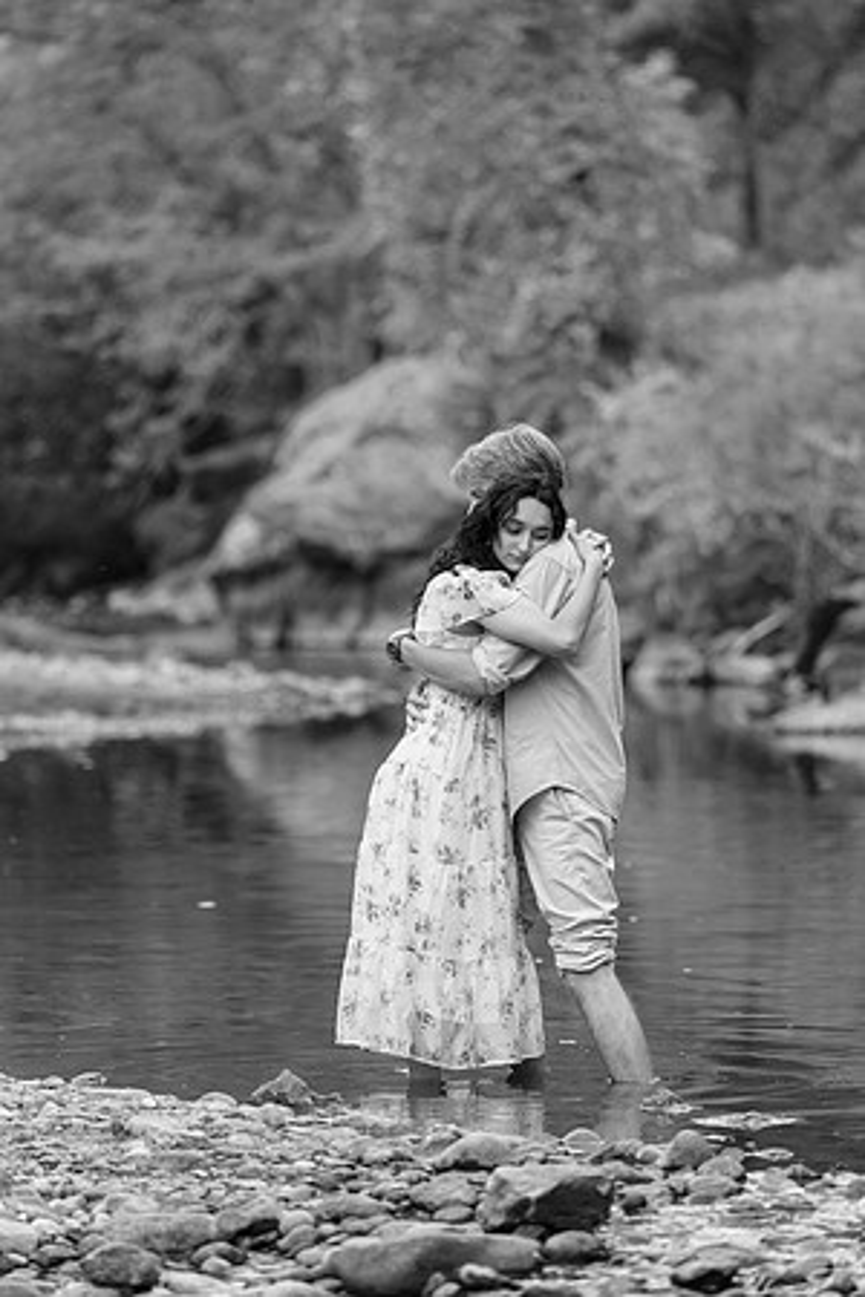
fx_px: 7208
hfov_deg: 6.9
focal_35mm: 200
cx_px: 432
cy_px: 648
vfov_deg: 10.3
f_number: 3.5
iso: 1000
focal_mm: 200
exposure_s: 1/200
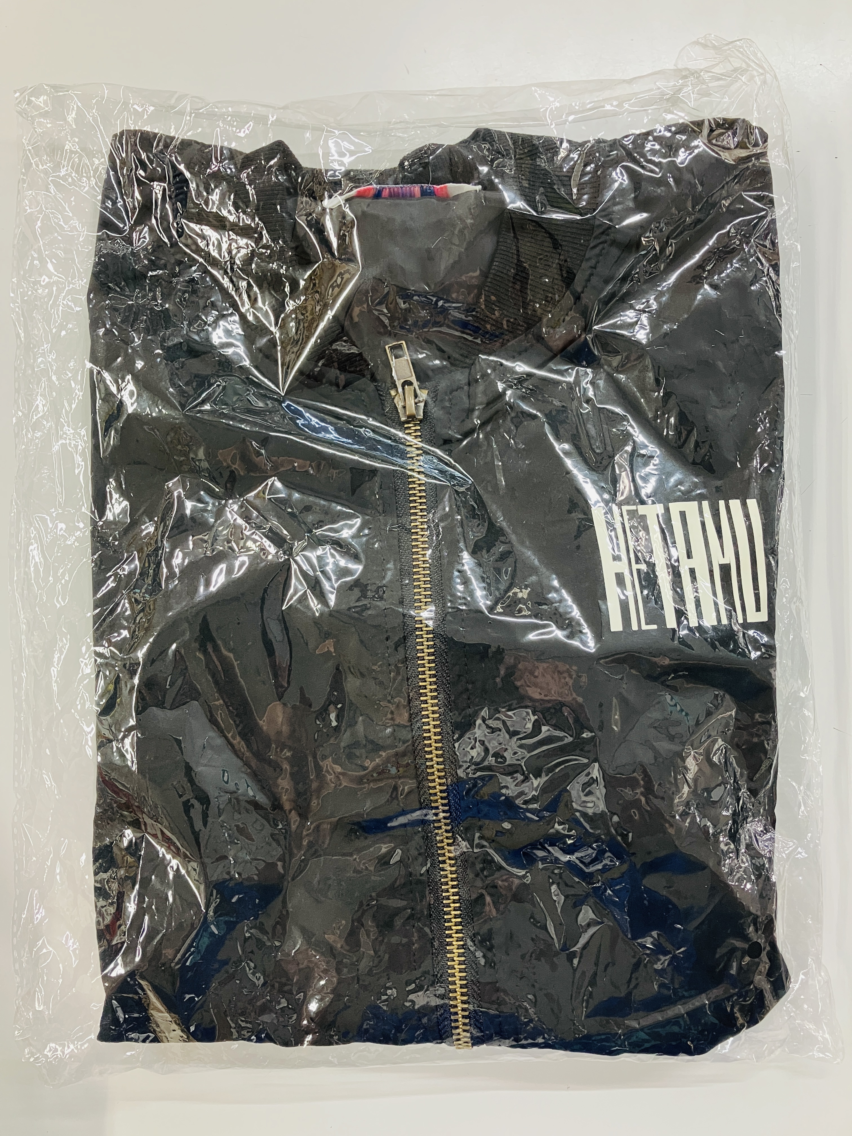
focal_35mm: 28
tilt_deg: -86.6
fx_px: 919
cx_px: 426
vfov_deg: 63.4
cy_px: 568
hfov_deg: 49.7
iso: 160
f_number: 1.8
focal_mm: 3.99
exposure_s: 1/60
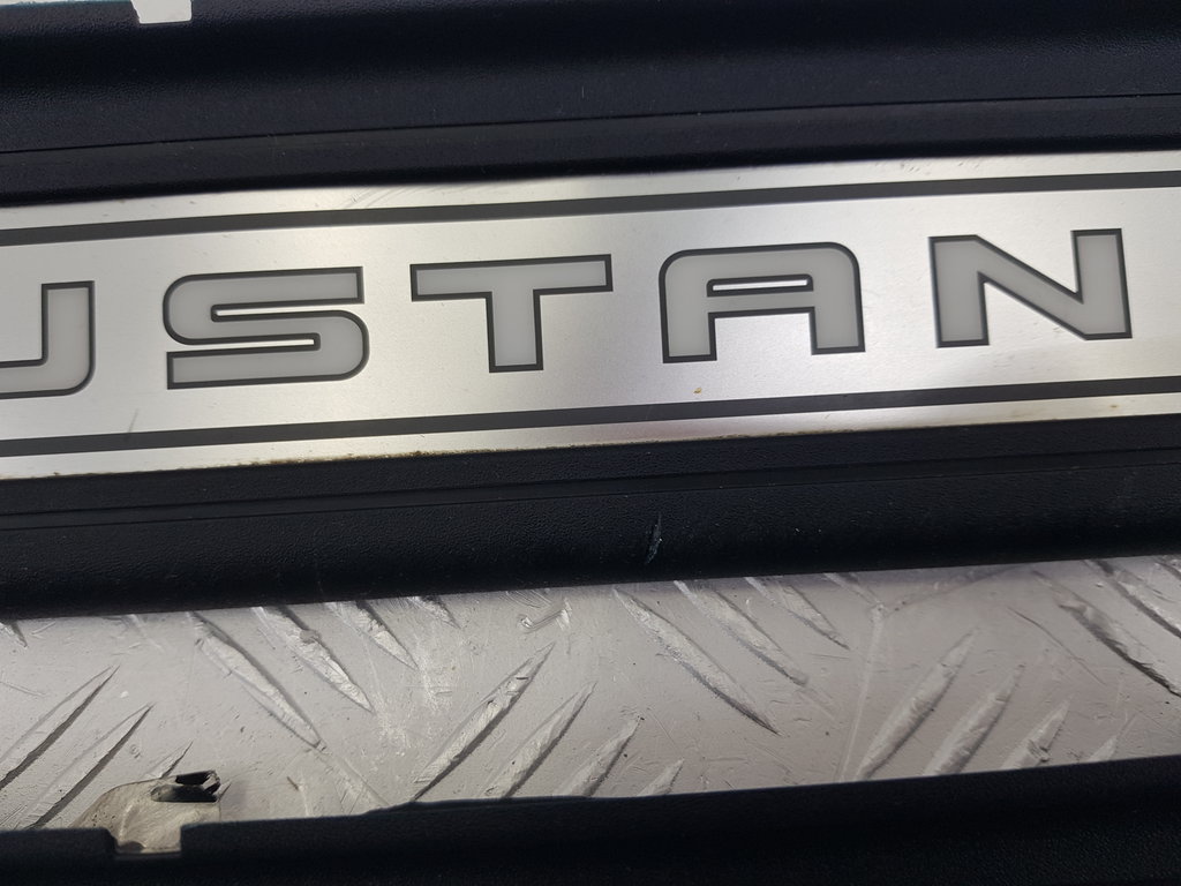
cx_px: 590
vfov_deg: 53.1
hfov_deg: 67.3
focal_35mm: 26
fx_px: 887
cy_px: 443
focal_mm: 4.2
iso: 40
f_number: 1.7
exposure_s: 1/118
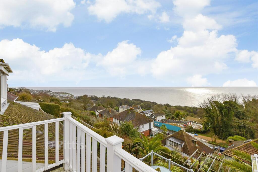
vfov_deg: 77.3
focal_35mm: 15
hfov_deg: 100.4
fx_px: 108
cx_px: 129
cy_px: 86
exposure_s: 1/160
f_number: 8
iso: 160
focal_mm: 10
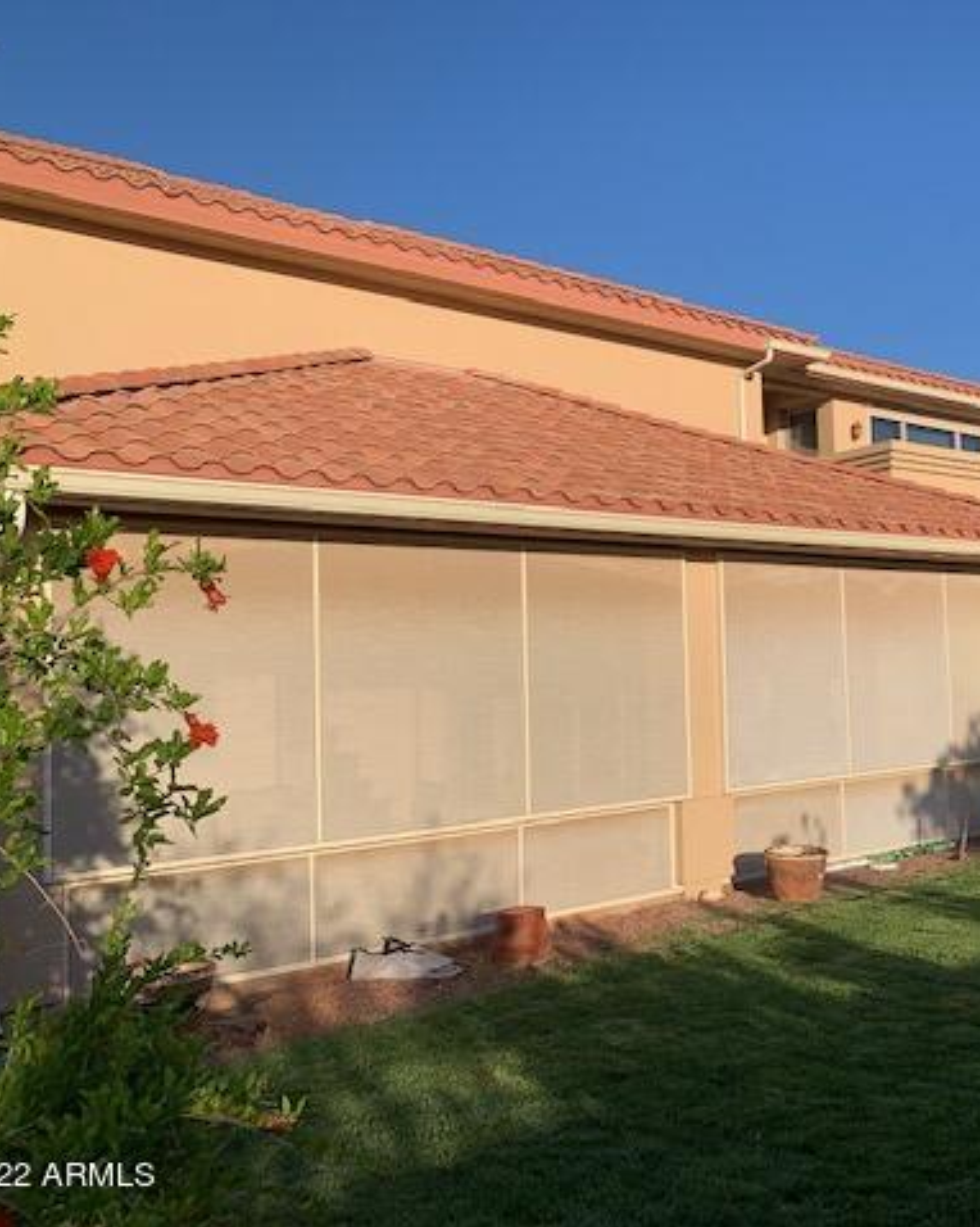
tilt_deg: +2.6
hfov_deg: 41.7
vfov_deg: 52.9
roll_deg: +2.0
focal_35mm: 34
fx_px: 1233
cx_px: 765
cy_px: 614
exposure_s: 1/2481
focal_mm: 4.25
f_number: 1.8
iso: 25
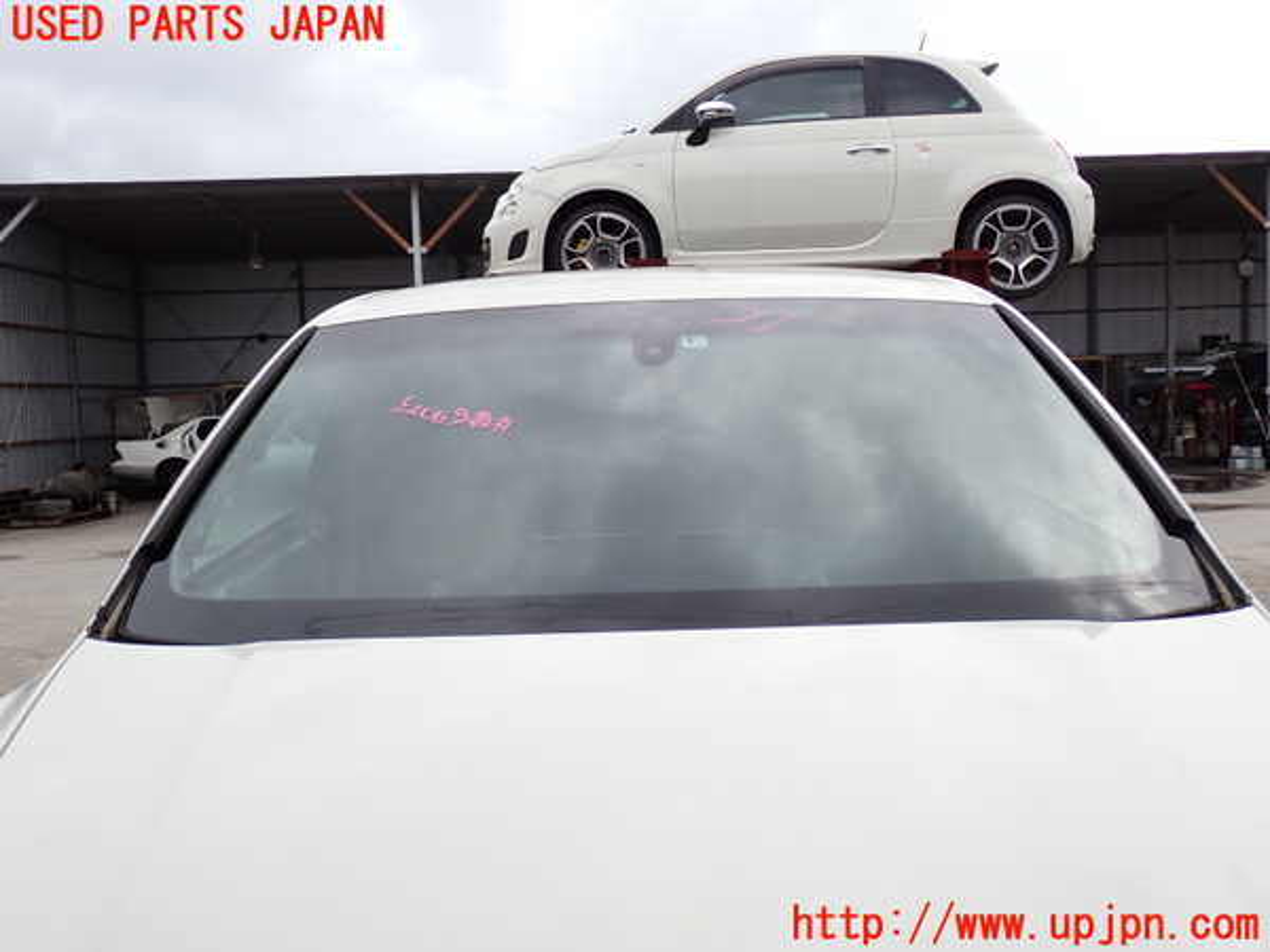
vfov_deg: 44.2
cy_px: 476
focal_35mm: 32
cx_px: 635
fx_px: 1174
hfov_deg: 56.8
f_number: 3.2
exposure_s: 1/800
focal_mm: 5.79
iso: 100
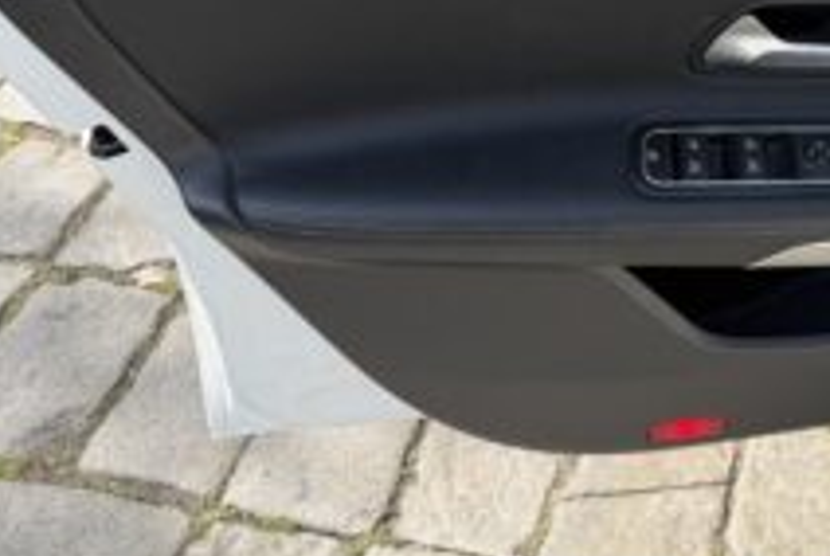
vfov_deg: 27.8
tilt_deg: -40.1
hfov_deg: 38.5
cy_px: 67
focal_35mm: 47
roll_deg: -1.3
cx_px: 771
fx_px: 1085
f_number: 1.78
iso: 80
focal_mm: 6.76
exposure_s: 1/1314
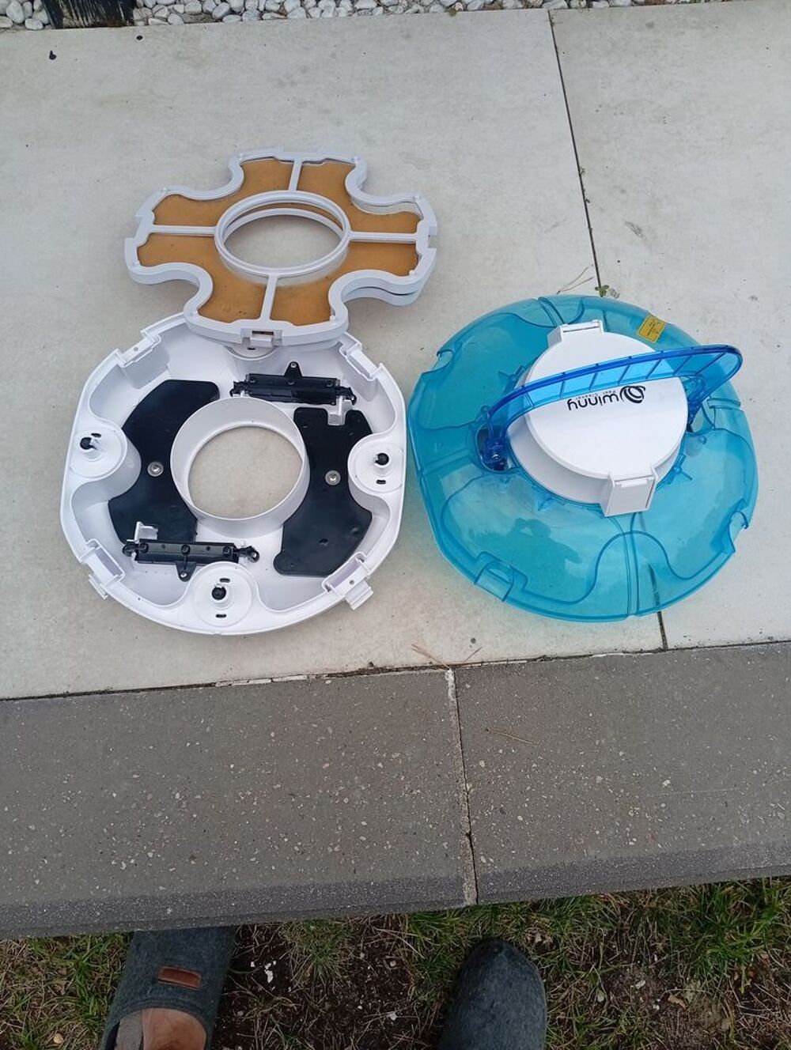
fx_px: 821
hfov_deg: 51.5
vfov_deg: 65.2
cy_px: 525
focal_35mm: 27
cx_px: 396
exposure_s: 1/100
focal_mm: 3.98
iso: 50
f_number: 1.8
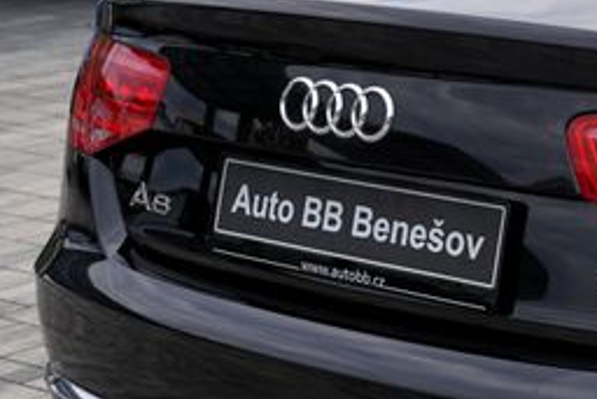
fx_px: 1991
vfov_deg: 11.4
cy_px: 94
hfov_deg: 15.9
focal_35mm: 120
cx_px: 837
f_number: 6.3
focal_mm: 30
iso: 100
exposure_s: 1/160
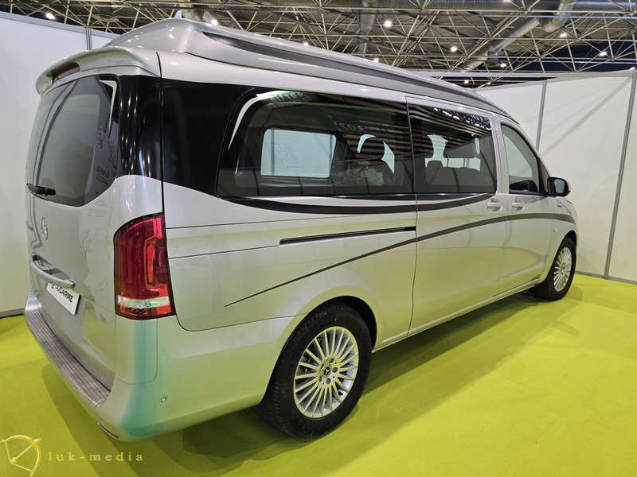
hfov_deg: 73.9
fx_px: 423
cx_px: 318
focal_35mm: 23
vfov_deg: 58.9
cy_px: 238
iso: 200
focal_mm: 6.3
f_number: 1.7
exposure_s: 1/100
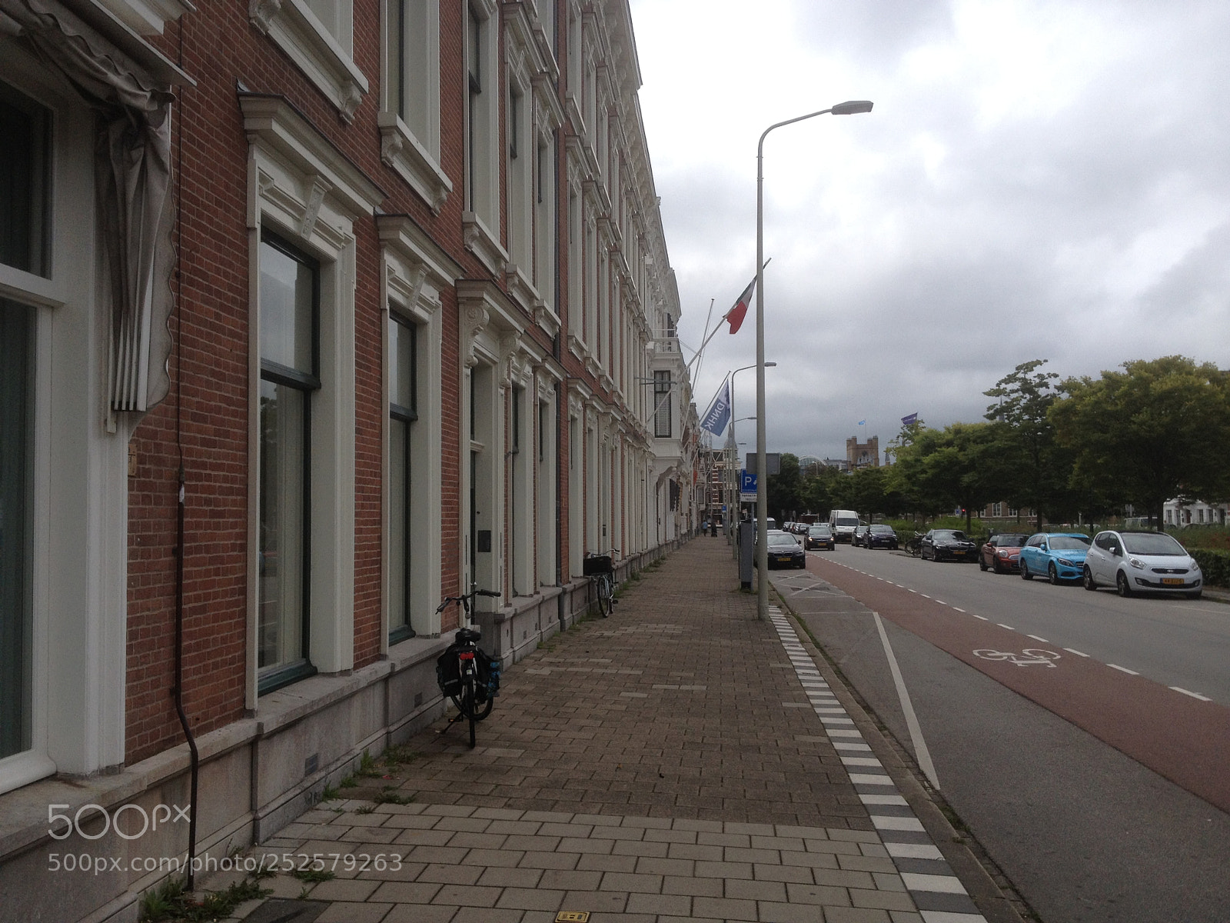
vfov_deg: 40.7
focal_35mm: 35
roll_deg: -0.2
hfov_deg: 52.6
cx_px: 615
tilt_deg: +3.1
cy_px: 462
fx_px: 1244
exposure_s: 1/2045
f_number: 2.4
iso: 50
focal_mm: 4.28
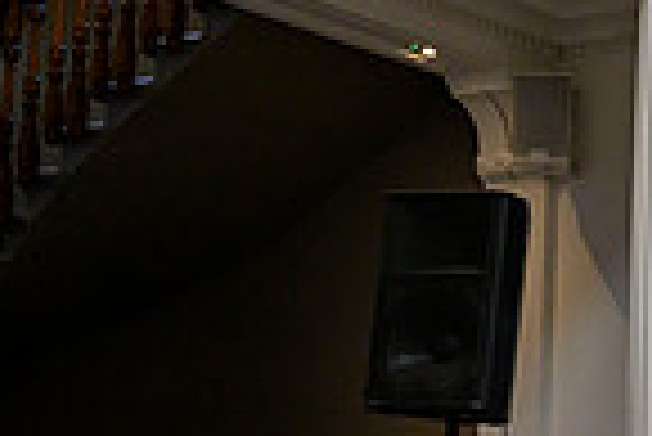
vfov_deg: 14.2
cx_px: 1277
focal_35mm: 96
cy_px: 348
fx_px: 1740
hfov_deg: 16.5
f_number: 2.8
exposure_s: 1/500
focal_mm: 24
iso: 2500
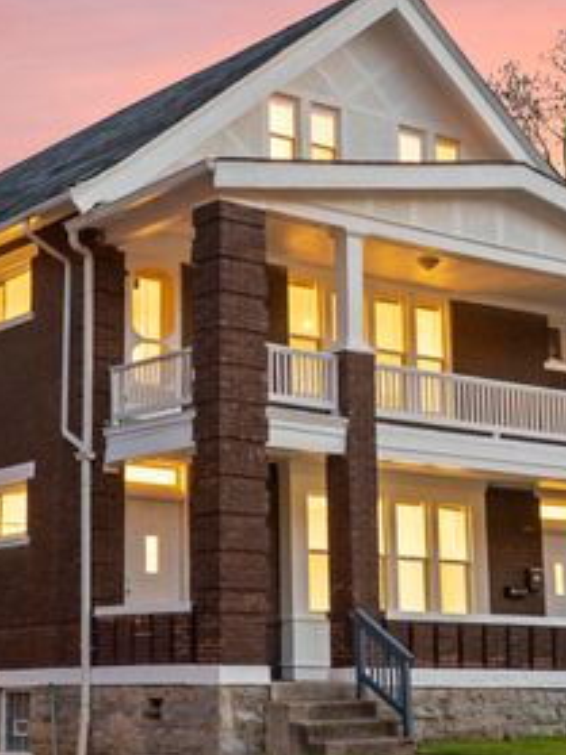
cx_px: 184
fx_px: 1615
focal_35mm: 74
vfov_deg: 26.3
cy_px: 394
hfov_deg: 19.8
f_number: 8
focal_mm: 43
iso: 640
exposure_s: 4
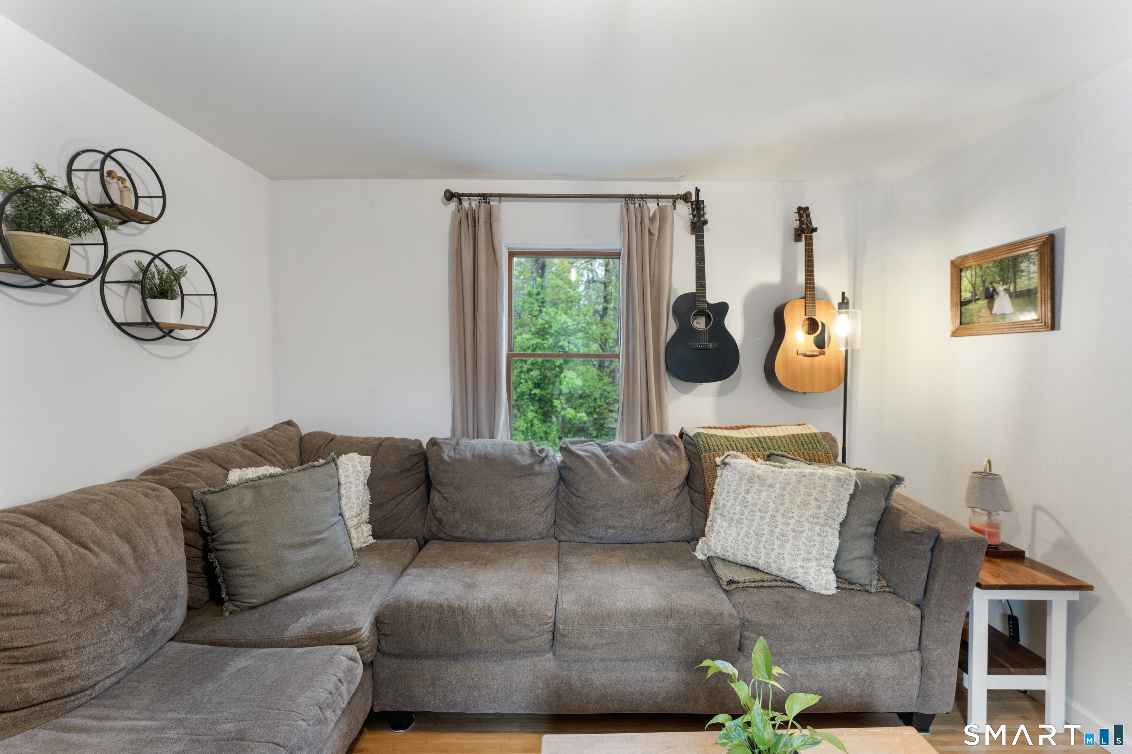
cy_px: 377
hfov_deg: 104.3
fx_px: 440
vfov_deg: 81.2
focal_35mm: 14
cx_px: 566
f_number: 8
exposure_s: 1/1.67
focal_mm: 14
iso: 800
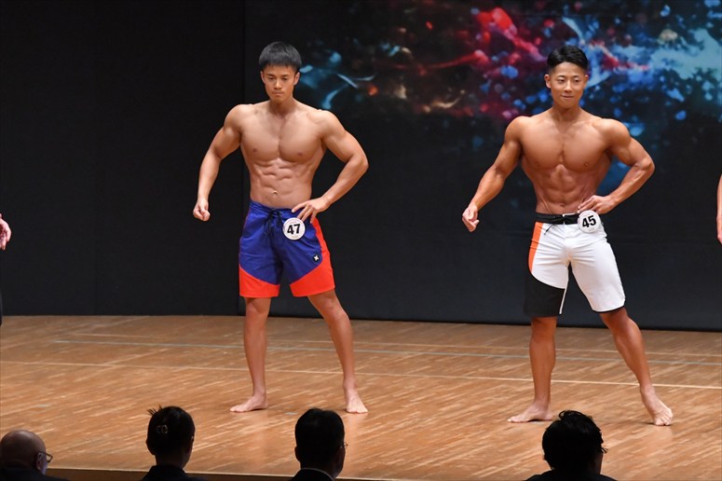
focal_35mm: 255
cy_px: 240
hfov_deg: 8.1
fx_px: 5112
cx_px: 361
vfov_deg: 5.4
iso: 8000
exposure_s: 1/400
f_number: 5.6
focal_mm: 170
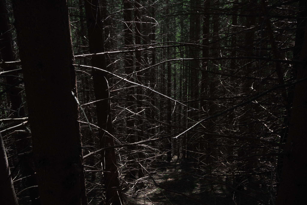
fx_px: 409
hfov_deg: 41.1
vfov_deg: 28.1
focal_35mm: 48
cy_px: 102
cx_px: 154
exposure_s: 1/10
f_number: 18
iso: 1600
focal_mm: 48
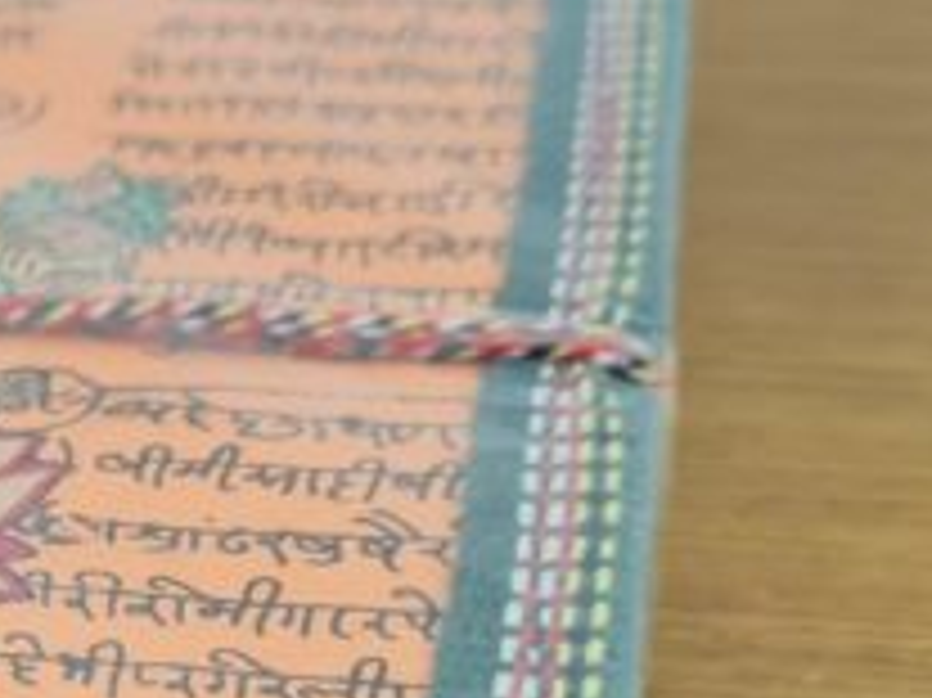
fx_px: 2368
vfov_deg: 16.5
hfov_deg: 20.8
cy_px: 673
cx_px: -180
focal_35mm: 88
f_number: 1.8
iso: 50
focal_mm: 5.4
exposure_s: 1/225
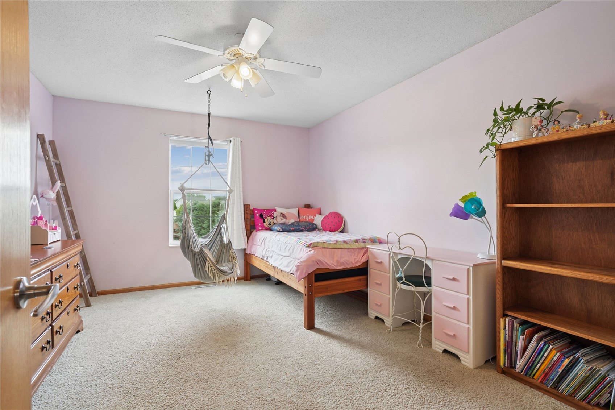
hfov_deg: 93.3
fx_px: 290
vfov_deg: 70.4
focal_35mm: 17
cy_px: 205
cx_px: 308
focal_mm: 17
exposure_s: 1/40
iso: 800
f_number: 8
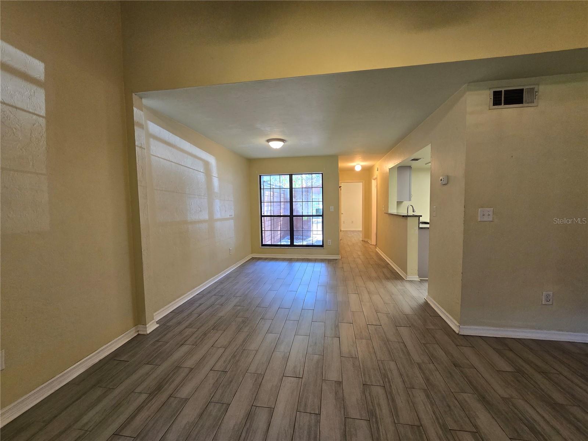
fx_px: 221
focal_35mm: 13
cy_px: 220
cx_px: 294
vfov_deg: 89.9
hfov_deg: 106.2
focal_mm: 2.2
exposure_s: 1/60
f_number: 2.2
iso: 160
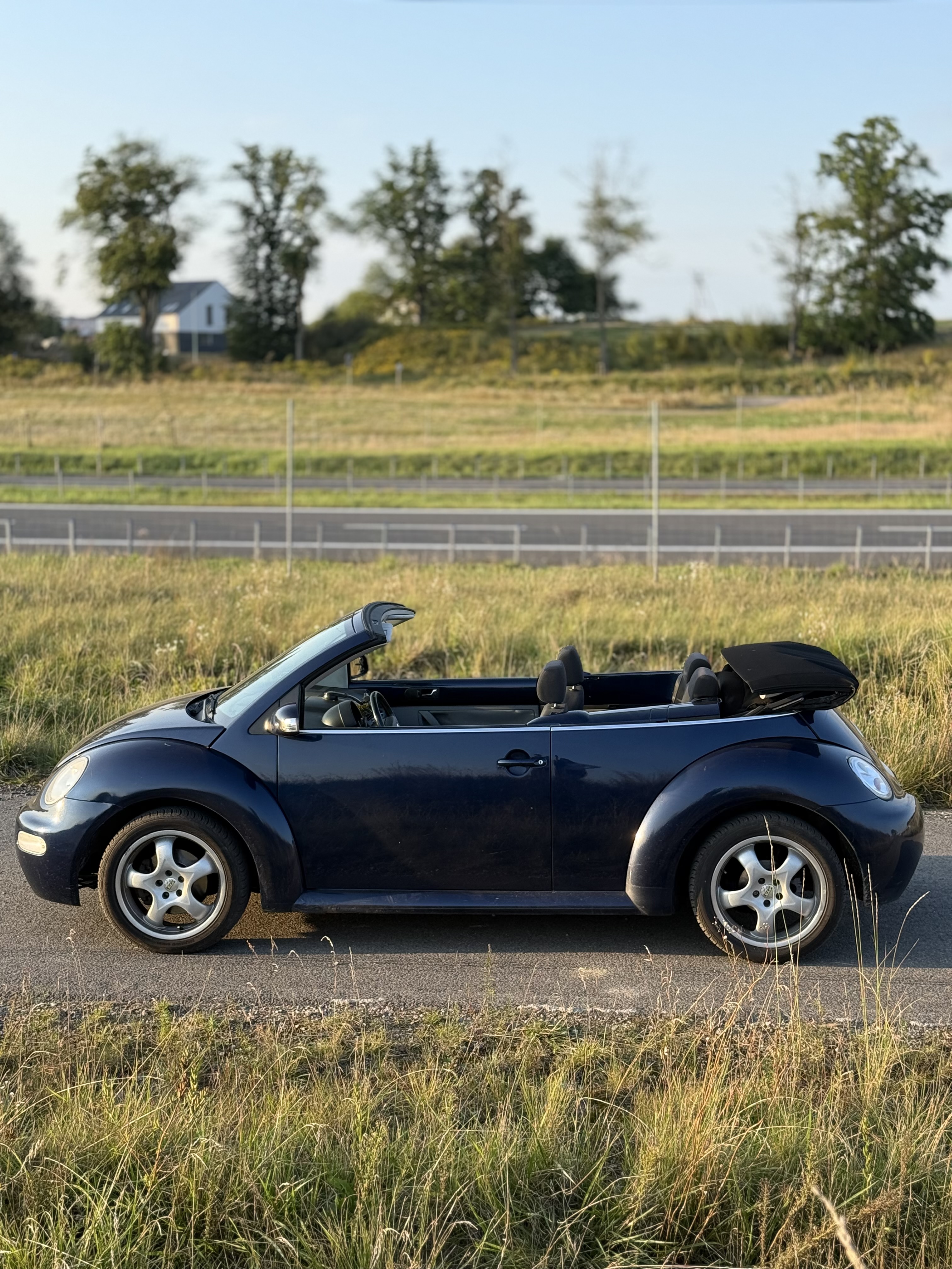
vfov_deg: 39.7
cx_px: 476
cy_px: 634
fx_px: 1760
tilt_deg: -8.3
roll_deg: -0.8
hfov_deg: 30.3
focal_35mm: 48
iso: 64
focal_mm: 6.76
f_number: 1.78
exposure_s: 1/875
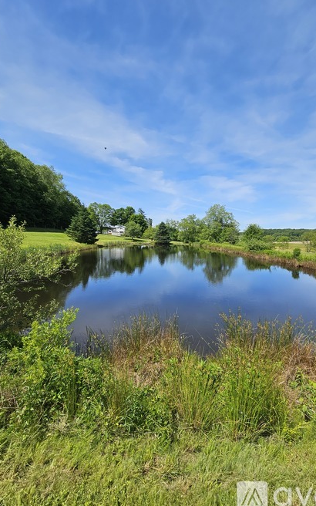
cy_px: 255
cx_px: 169
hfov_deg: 78.5
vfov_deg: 105.3
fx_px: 193
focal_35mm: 14
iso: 50
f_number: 2.2
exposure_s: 1/2671
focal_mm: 2.2
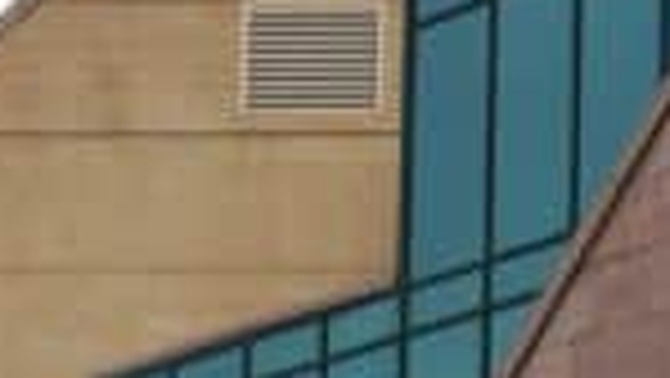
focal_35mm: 303
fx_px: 5386
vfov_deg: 4.0
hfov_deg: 7.1
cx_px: 544
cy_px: 695
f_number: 4
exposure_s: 1/2500
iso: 160
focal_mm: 42
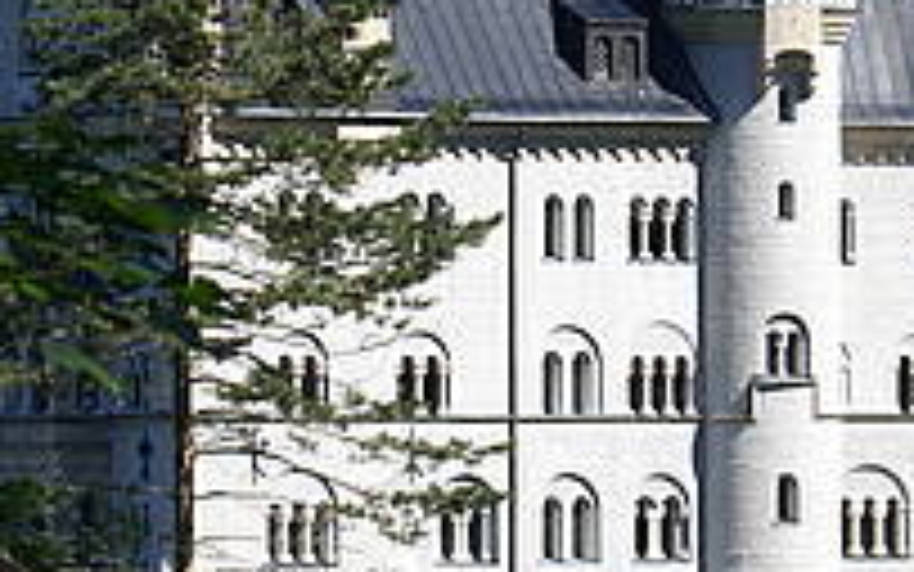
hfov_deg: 5.2
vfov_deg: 3.2
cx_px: 973
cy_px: 0
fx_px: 10116
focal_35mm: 406
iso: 100
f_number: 8
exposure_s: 1/160
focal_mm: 60
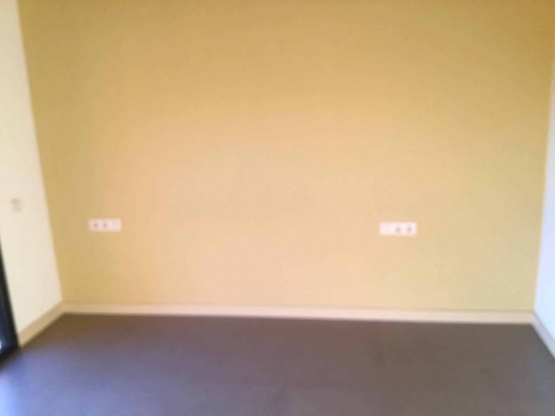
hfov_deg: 58.4
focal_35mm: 31
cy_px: 208
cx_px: 278
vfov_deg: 45.4
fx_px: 497
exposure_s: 1/33
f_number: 2.4
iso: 32
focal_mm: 3.3
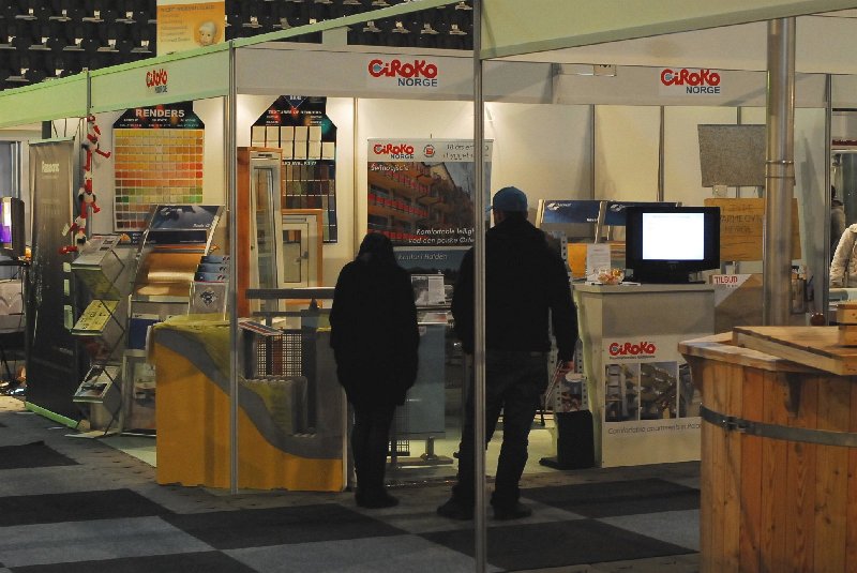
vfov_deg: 18.2
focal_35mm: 75
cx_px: 428
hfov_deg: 27.0
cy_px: 286
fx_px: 1787
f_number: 5.6
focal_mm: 50
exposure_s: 1/20
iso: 1600
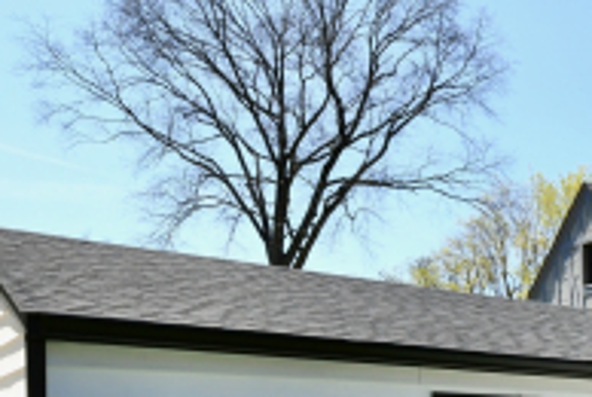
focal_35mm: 54
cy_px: 498
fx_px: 889
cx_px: 824
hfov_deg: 28.2
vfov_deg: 22.8
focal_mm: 14
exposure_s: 1/500
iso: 640
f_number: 11
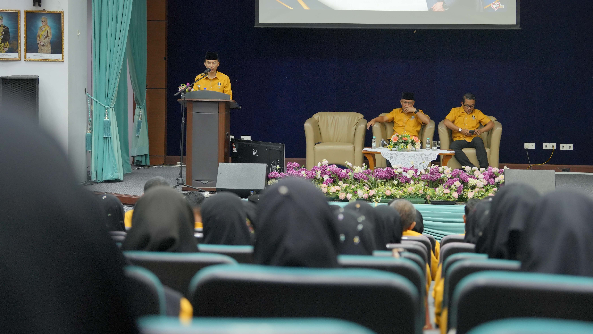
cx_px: 334
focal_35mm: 76
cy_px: 115
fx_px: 1195
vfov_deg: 15.9
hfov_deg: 27.8
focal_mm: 55
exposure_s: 1/125
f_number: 2.8
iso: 1250
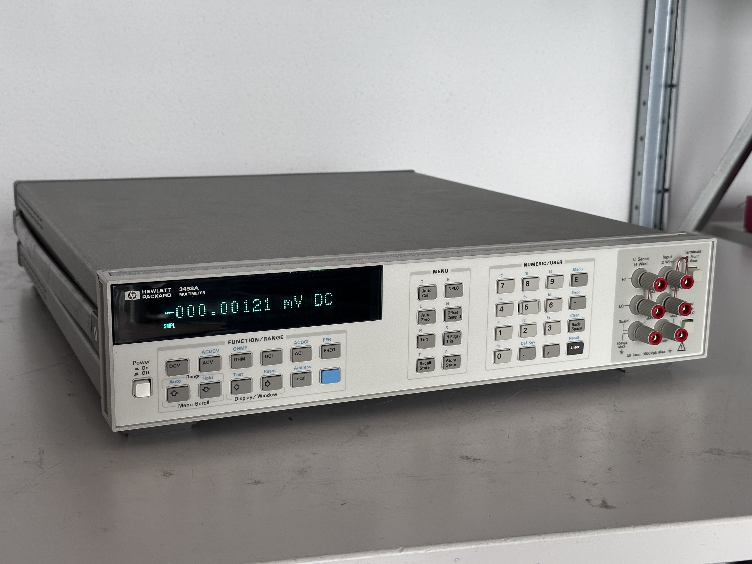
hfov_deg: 39.7
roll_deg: -1.1
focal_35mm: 48
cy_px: 282
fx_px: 1043
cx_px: 376
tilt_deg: -12.3
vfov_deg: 30.3
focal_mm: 6.86
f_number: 1.78
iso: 125
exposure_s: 1/60
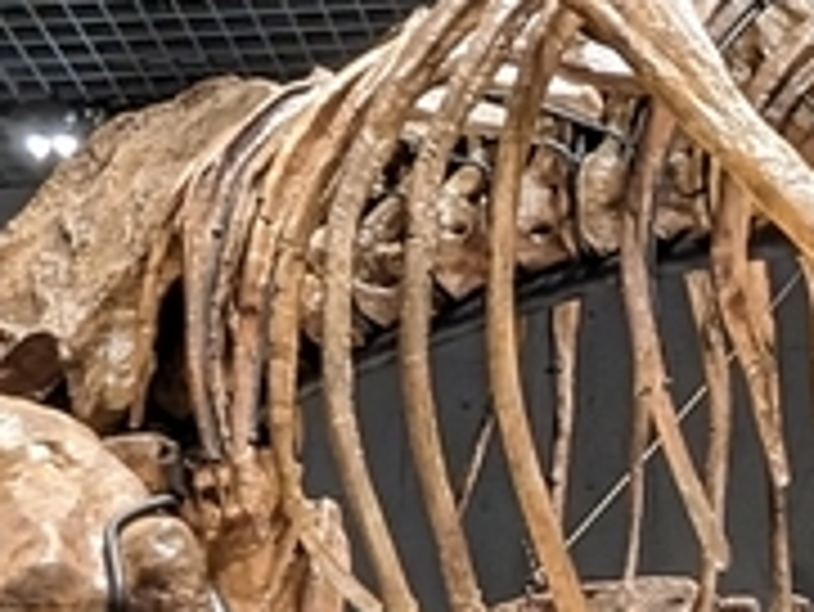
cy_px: 567
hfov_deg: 17.8
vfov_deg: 13.8
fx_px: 2494
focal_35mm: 106
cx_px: 908
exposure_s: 1/25
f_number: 2.2
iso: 358
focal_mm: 2.35
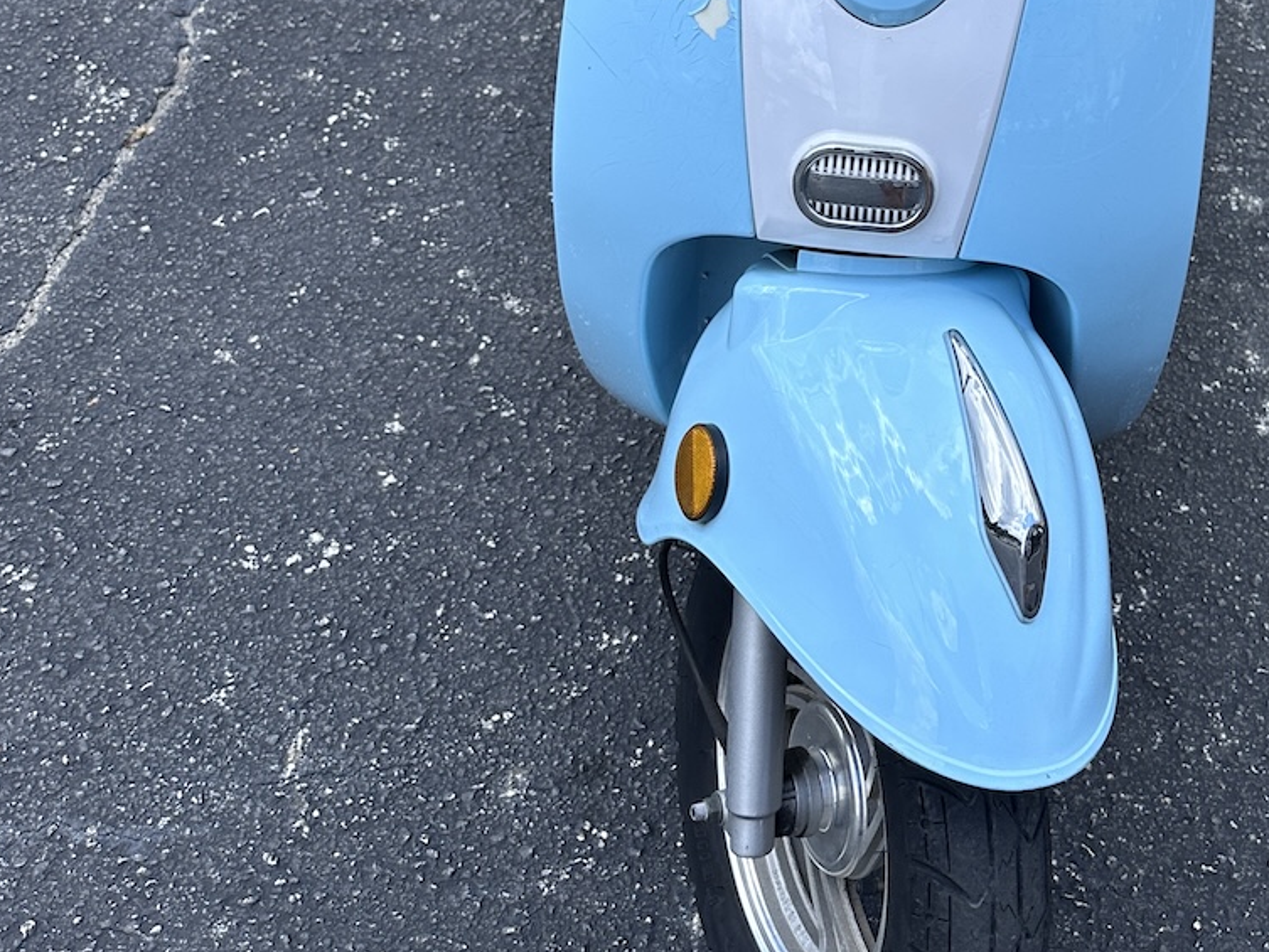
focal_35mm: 51
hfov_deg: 36.7
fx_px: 1870
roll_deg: -5.2
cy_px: 69
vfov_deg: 27.4
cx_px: 939
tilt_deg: -31.5
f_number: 1.78
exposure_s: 1/2410
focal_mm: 6.86
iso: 80
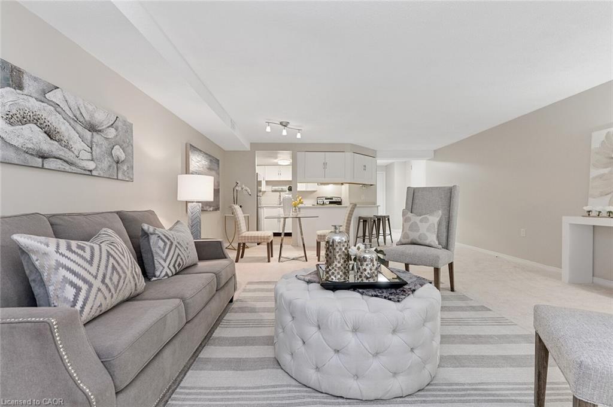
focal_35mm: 16
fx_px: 272
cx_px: 306
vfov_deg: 73.6
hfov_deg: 96.8
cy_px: 204
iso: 320
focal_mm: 16
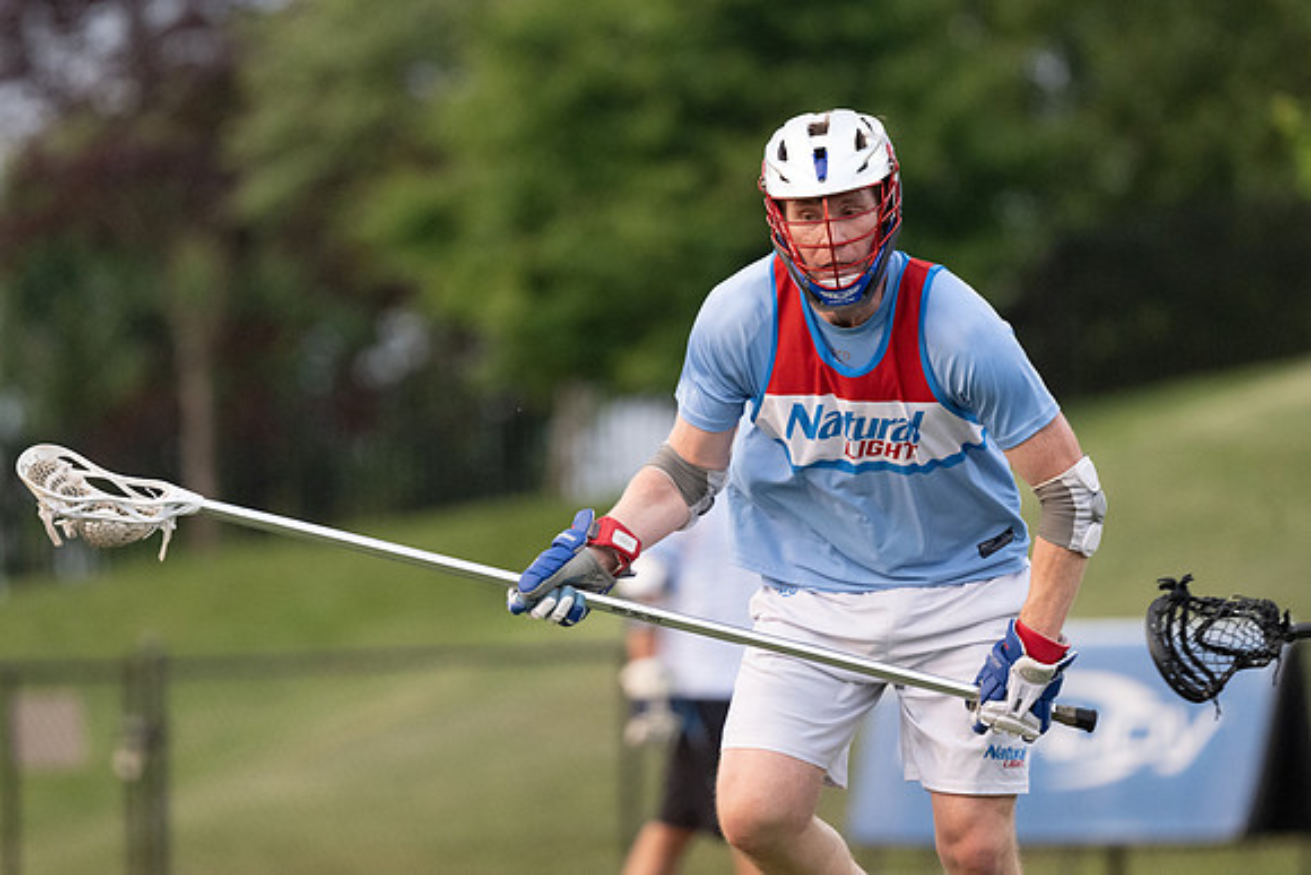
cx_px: 754
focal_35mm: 636
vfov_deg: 2.2
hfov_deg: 3.2
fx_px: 23170
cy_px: 336
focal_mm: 500
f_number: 5.6
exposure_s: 1/1000
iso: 3600
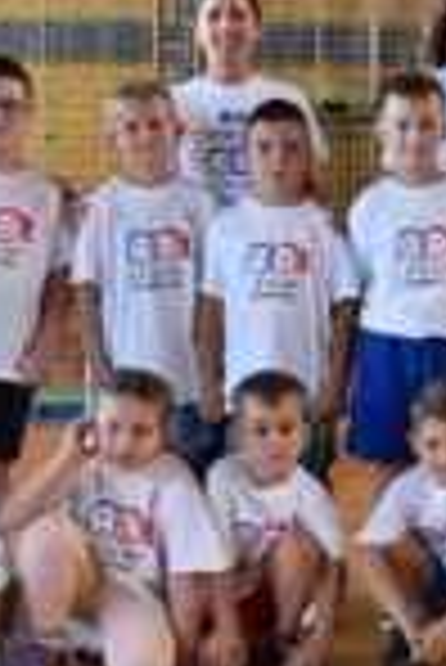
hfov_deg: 13.9
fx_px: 1743
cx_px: 626
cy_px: 234
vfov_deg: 21.6
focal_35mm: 94
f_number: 5
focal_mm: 31
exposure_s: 1/250
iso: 1600
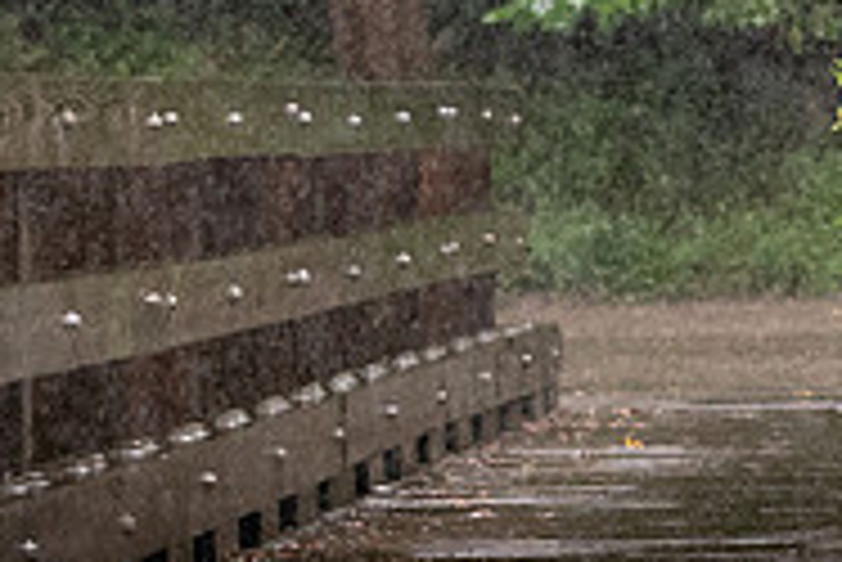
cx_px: 1478
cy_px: 324
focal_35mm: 486
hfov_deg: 4.2
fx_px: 11375
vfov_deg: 2.8
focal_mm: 80
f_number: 3.5
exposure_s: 1/800
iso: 4000
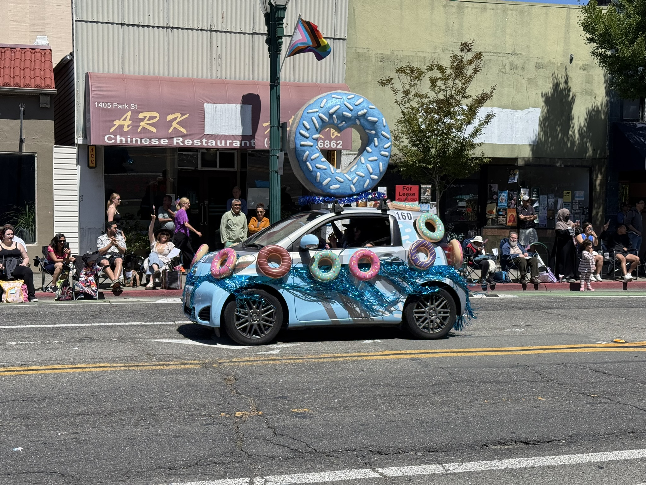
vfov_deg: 30.3
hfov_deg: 39.7
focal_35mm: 48
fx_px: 896
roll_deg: -0.9
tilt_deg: -2.2
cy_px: 242
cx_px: 323
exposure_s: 1/5587
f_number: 1.78
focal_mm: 6.76
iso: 64
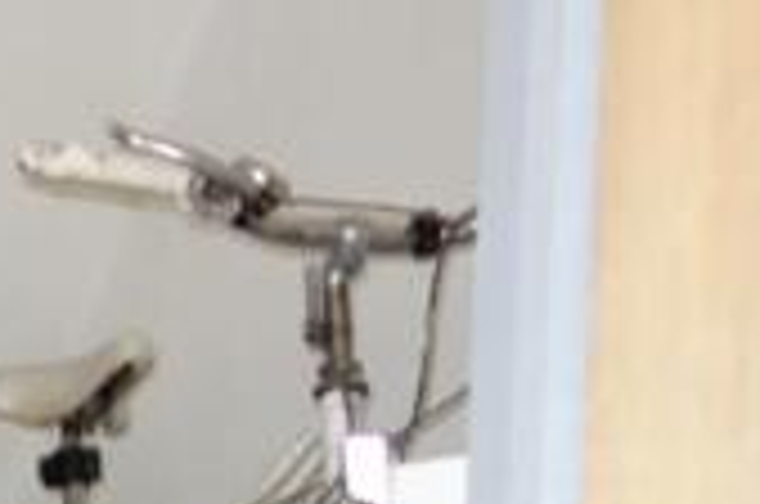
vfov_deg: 11.9
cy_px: 763
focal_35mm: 109
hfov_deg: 16.8
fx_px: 2297
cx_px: -423
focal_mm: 10.4
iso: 125
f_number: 1.8
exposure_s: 1/40
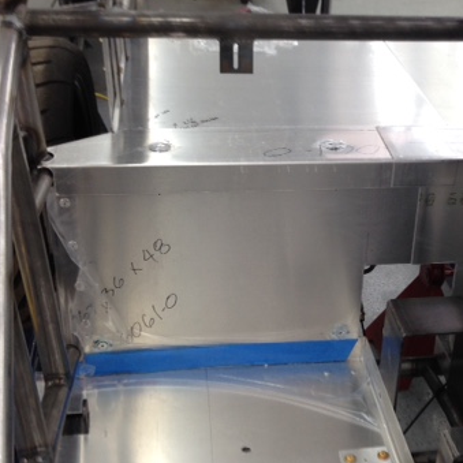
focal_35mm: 55
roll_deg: -4.1
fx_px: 832
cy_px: 253
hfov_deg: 30.6
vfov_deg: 31.1
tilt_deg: -29.1
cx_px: 339
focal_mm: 4.12
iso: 50
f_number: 2.4
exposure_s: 1/40
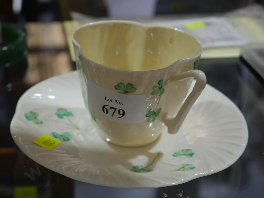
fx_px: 488
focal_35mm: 64
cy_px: 99
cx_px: 132
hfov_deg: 30.3
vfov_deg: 22.9
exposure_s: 1/80
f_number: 5.4
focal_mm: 32
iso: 500
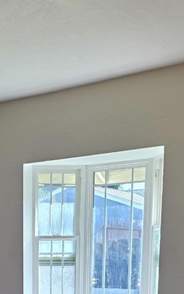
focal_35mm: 70
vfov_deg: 26.7
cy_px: 333
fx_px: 561
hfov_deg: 18.2
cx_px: 6
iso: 50
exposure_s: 1/180
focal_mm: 6.3
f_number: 1.7
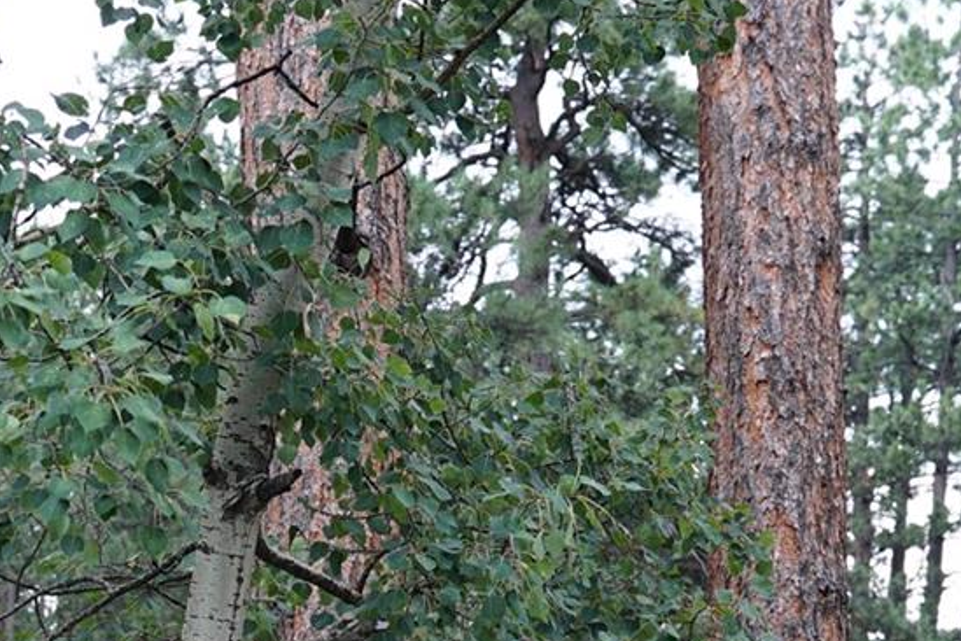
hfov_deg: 28.2
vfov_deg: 17.8
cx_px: 182
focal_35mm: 70
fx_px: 1868
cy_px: 900
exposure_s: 1/160
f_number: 4
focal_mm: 24
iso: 320
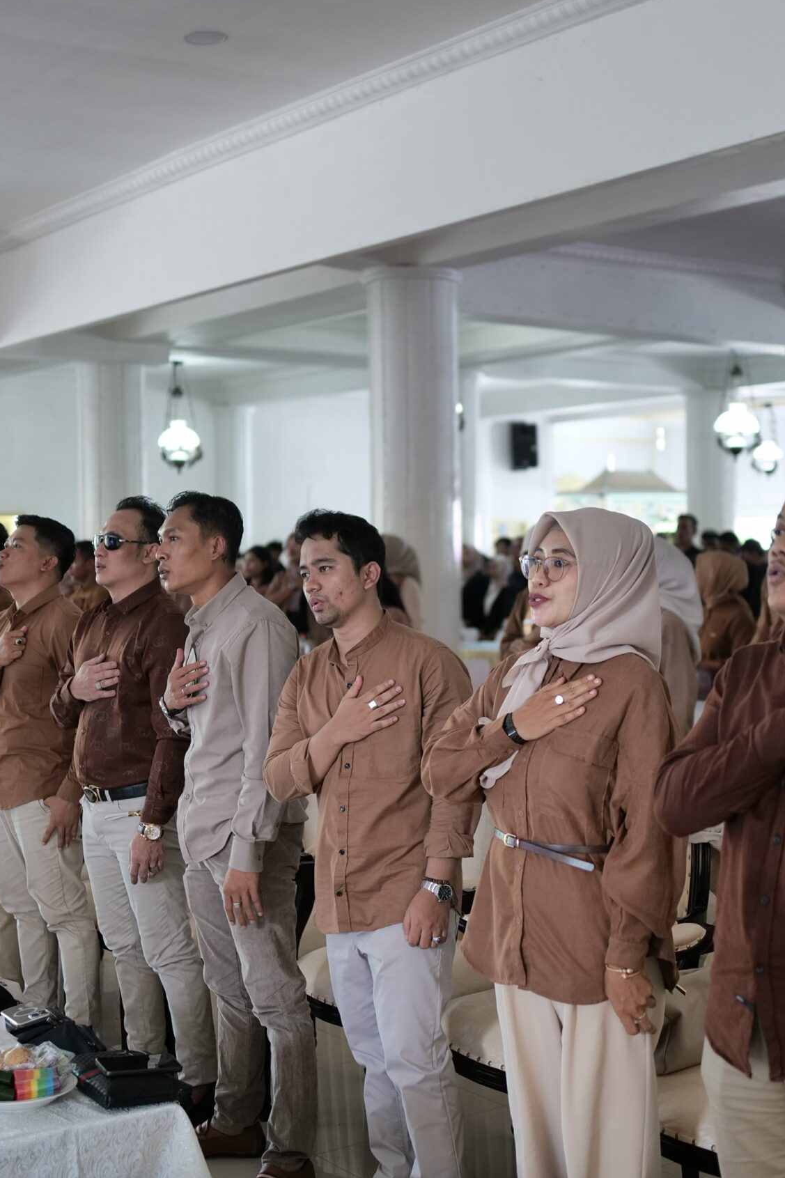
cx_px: 463
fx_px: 1734
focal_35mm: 53
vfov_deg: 37.5
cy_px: 586
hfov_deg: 25.5
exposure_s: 1/125
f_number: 1.8
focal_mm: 35
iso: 800
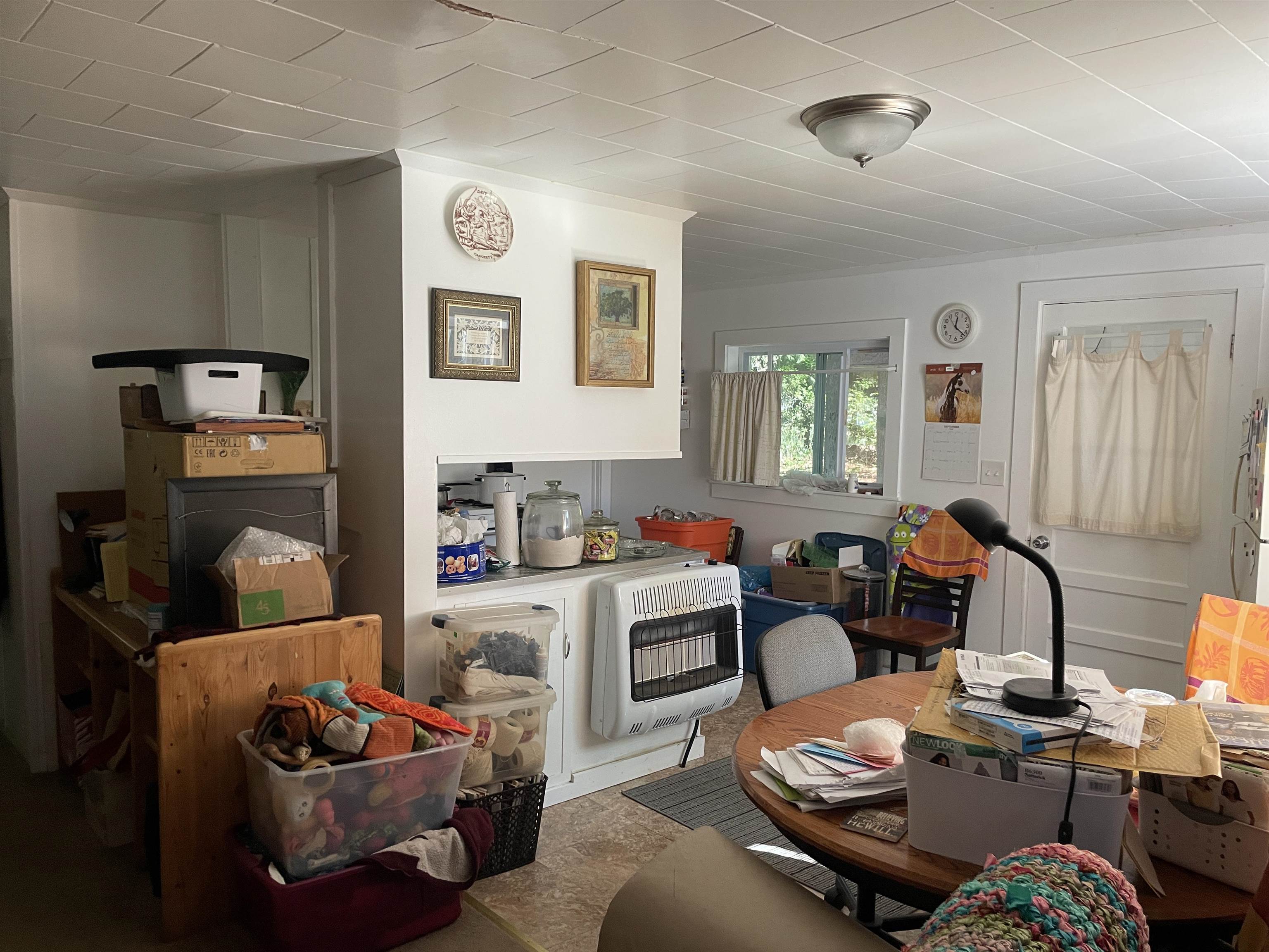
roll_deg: -0.4
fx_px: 953
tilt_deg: -4.1
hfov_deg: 67.3
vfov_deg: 53.1
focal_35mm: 26
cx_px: 634
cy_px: 476
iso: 160
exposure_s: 1/60
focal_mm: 4.2
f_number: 1.6
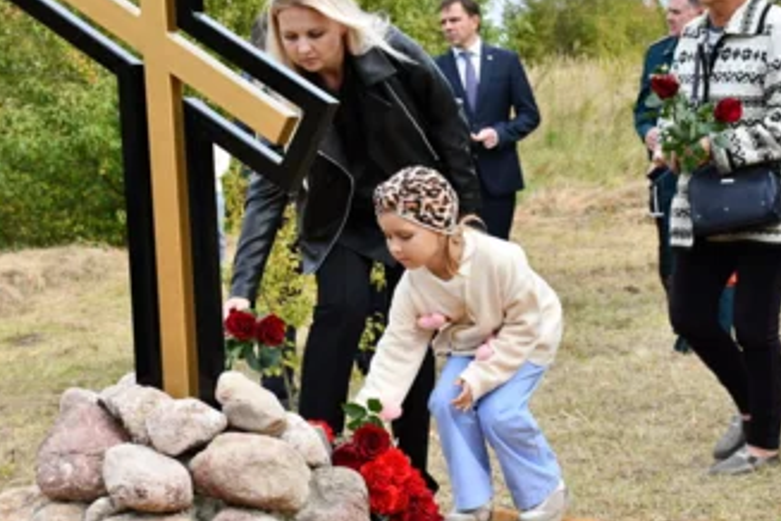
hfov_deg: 24.8
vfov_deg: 16.7
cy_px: 250
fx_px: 1779
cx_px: 385
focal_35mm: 82
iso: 320
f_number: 9
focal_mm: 45
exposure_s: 1/320
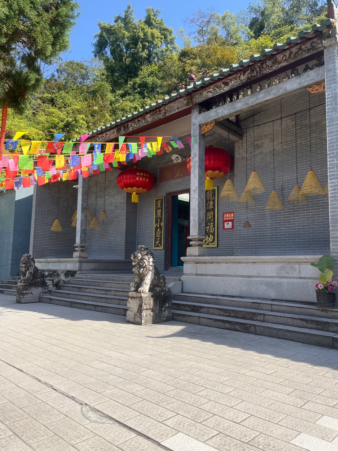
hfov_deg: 53.1
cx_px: 169
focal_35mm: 26
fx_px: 338
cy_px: 226
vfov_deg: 67.3
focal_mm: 5.1
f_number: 1.6
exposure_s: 1/1776
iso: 50
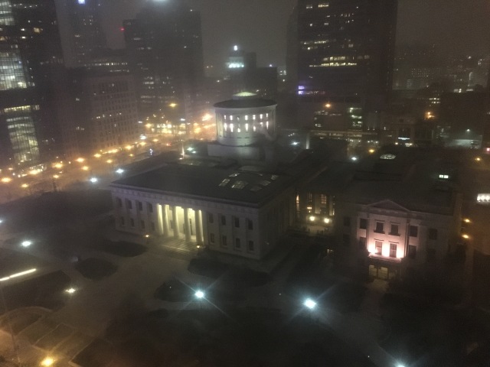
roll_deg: +2.3
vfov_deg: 48.2
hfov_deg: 61.7
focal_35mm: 29
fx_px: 411
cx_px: 245
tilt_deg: -16.4
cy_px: 184
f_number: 2.2
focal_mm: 4.15
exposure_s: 1/15
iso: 1000
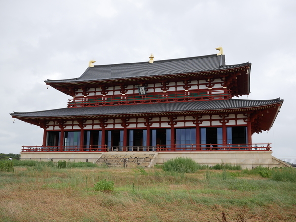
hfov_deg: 51.3
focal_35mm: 36
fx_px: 308
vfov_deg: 39.7
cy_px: 111
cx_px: 148
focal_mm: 18
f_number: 7.1
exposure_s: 1/320
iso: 200
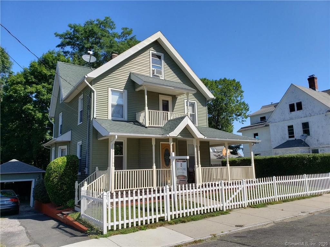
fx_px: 248
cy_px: 124
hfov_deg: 67.3
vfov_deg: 53.1
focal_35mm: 26
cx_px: 165
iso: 50
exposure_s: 1/1370
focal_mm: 4.3
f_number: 2.4
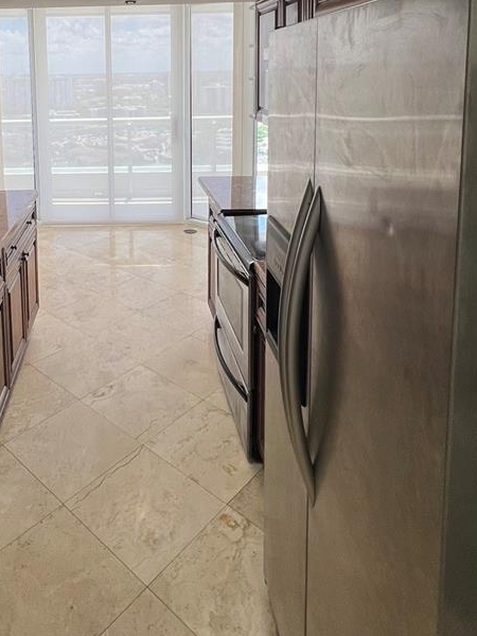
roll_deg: +1.1
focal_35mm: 26
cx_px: 118
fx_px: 478
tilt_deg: -6.7
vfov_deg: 61.8
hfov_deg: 50.8
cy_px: 129
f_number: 1.8
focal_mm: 1.57
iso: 32
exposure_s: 1/120
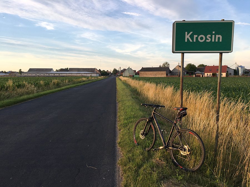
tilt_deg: -5.0
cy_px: 94
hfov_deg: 61.7
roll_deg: -0.3
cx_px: 125
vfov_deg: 48.2
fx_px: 209
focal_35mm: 29
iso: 25
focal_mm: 4.15
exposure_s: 1/455
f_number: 2.2
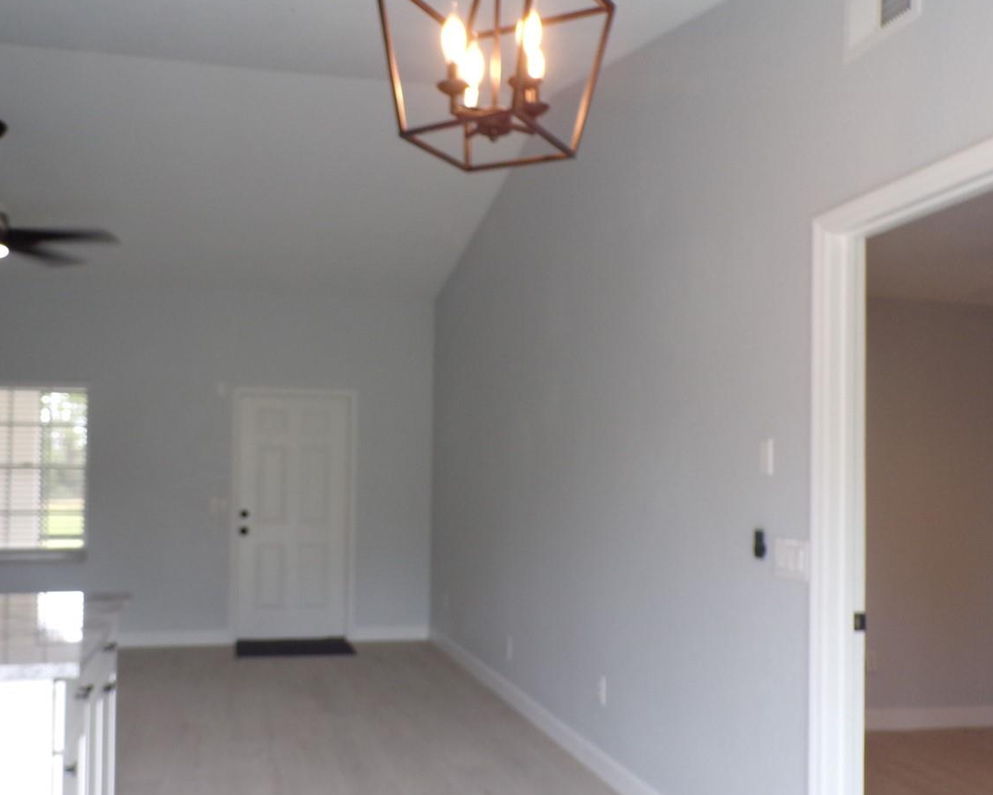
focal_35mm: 33
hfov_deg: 54.0
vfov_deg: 44.5
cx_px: 423
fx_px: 970
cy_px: 435
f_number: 3
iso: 100
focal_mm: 4.3
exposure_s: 1/40
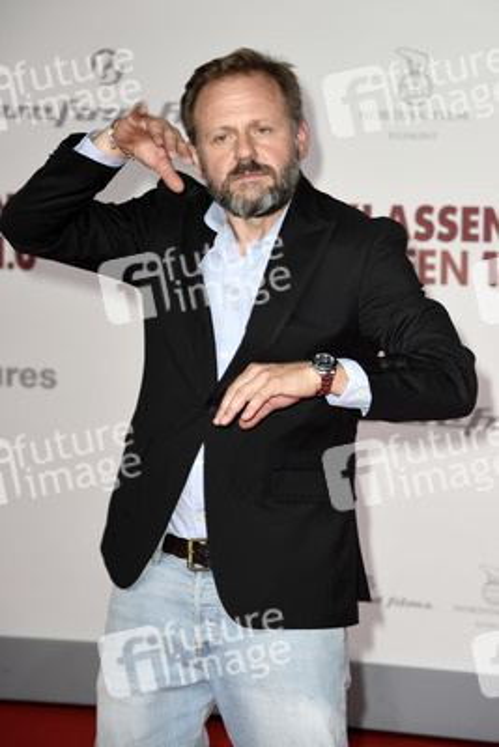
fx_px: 2597
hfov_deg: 11.0
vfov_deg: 16.4
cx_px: 250
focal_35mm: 125
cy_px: 374
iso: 400
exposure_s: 1/250
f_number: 5.6
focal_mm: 125
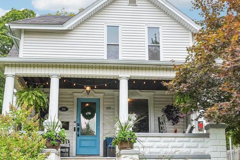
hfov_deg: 34.5
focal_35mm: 58
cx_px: 113
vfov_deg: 23.4
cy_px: 92
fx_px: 387
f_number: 8
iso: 250
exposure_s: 1/100
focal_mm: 29
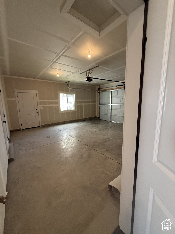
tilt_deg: -8.9
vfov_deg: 102.1
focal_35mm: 14
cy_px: 117
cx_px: 88
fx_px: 94
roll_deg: +1.9
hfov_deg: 85.7
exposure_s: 1/120
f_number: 2.2
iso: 320
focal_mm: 2.22
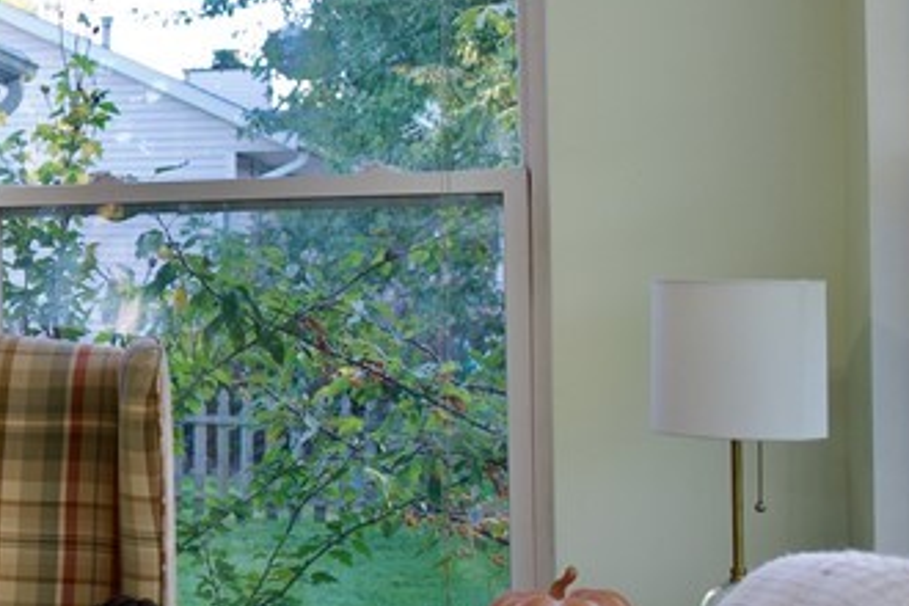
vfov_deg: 17.3
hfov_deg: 20.8
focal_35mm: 79
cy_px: 256
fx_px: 1995
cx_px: -551
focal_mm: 24
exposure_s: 1/100
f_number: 2.8
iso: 250
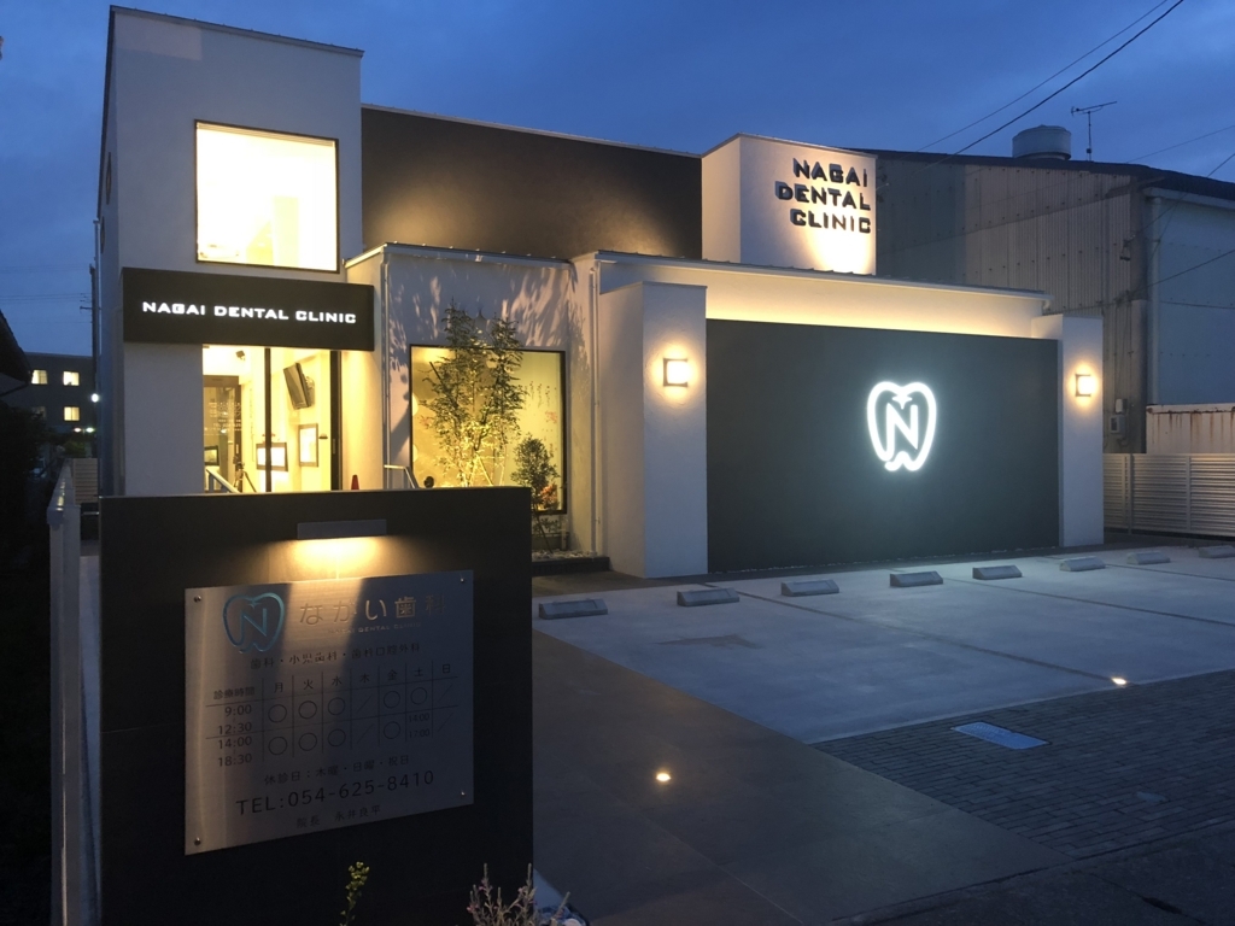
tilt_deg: +0.3
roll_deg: +0.8
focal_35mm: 29
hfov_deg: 61.7
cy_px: 463
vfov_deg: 48.2
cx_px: 618
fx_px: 1035
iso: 100
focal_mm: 3.99
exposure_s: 1/8
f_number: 1.8
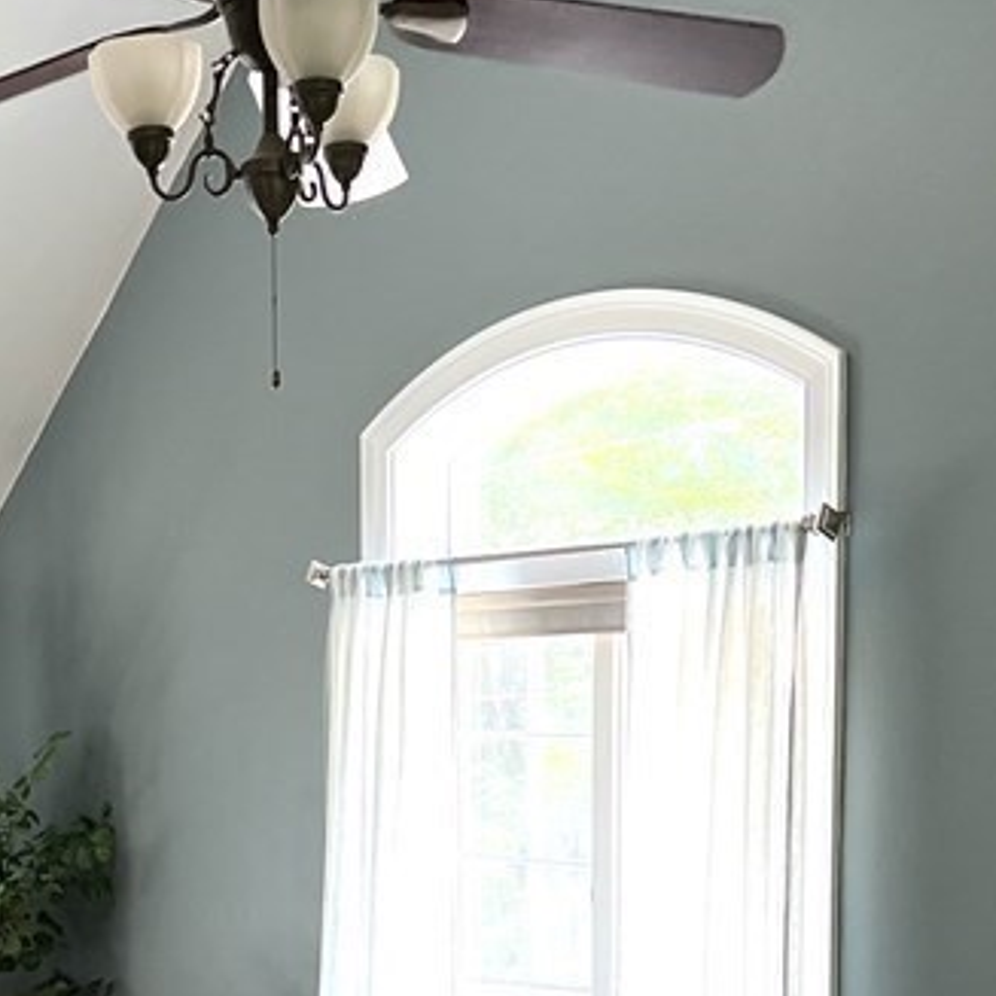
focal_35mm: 72
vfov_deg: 23.1
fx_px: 2344
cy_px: 975
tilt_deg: -5.9
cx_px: 286
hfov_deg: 23.8
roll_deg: +1.3
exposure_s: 1/110
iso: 125
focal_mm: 5.7
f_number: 1.5
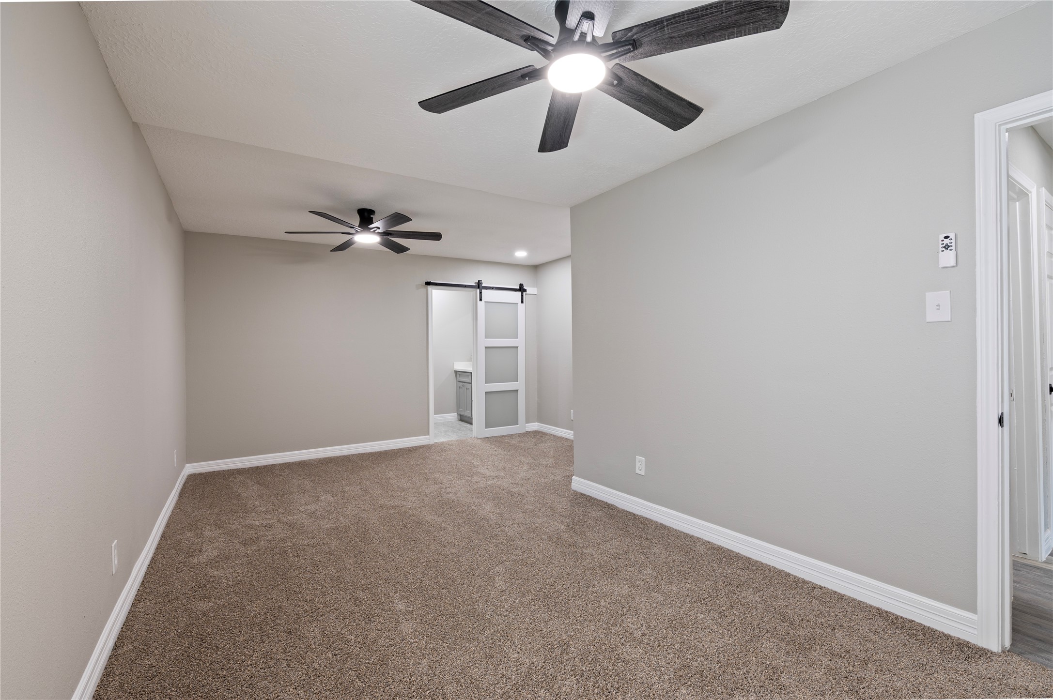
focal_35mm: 15
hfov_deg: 100.4
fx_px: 438
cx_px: 526
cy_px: 350
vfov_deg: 77.2
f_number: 6.3
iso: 125
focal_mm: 15
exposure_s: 1/3
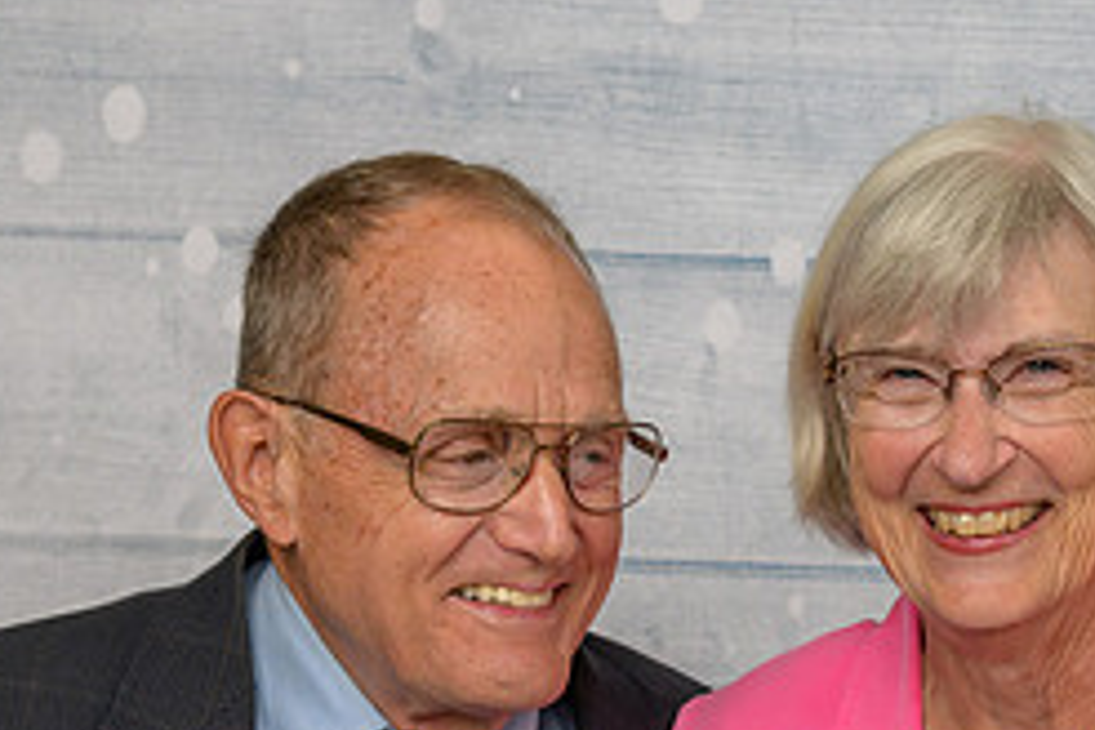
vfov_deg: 12.9
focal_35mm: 106
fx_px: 3224
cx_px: 726
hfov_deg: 19.2
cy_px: 554
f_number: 10
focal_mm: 45
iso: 400
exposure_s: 1/125
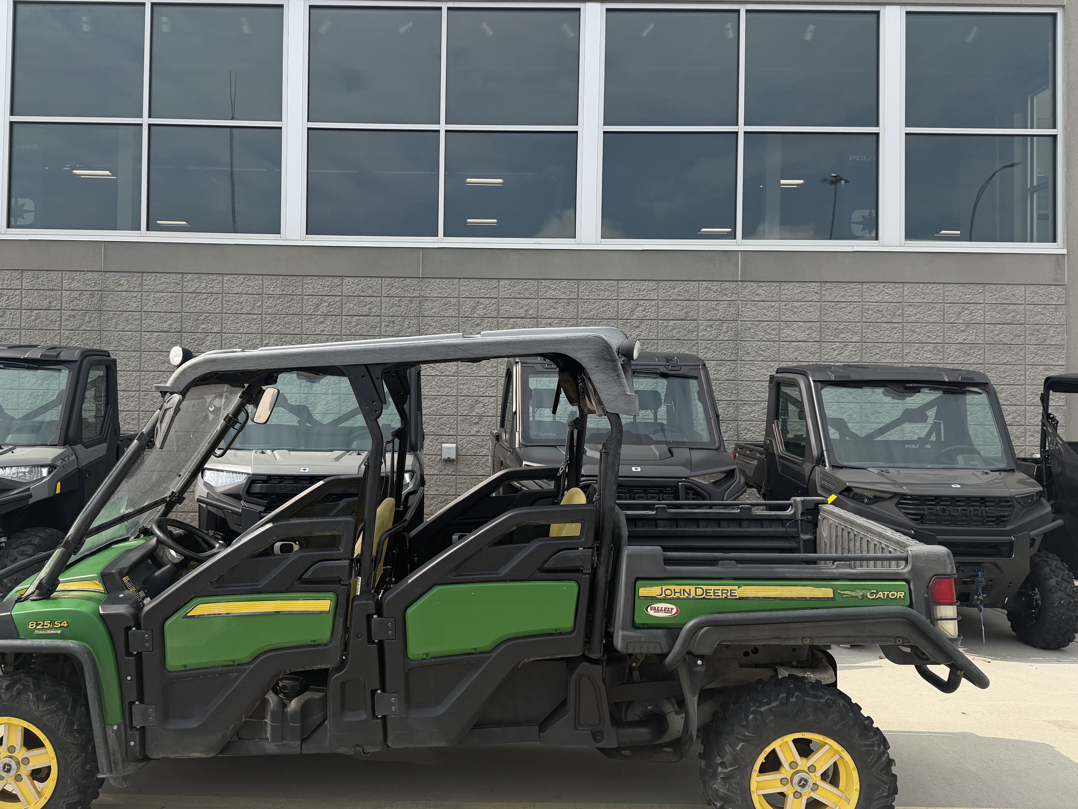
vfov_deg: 44.1
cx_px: 451
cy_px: 375
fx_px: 997
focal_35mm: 32
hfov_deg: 56.5
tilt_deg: +1.2
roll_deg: -0.9
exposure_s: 1/4673
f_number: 1.78
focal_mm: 6.76
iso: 80
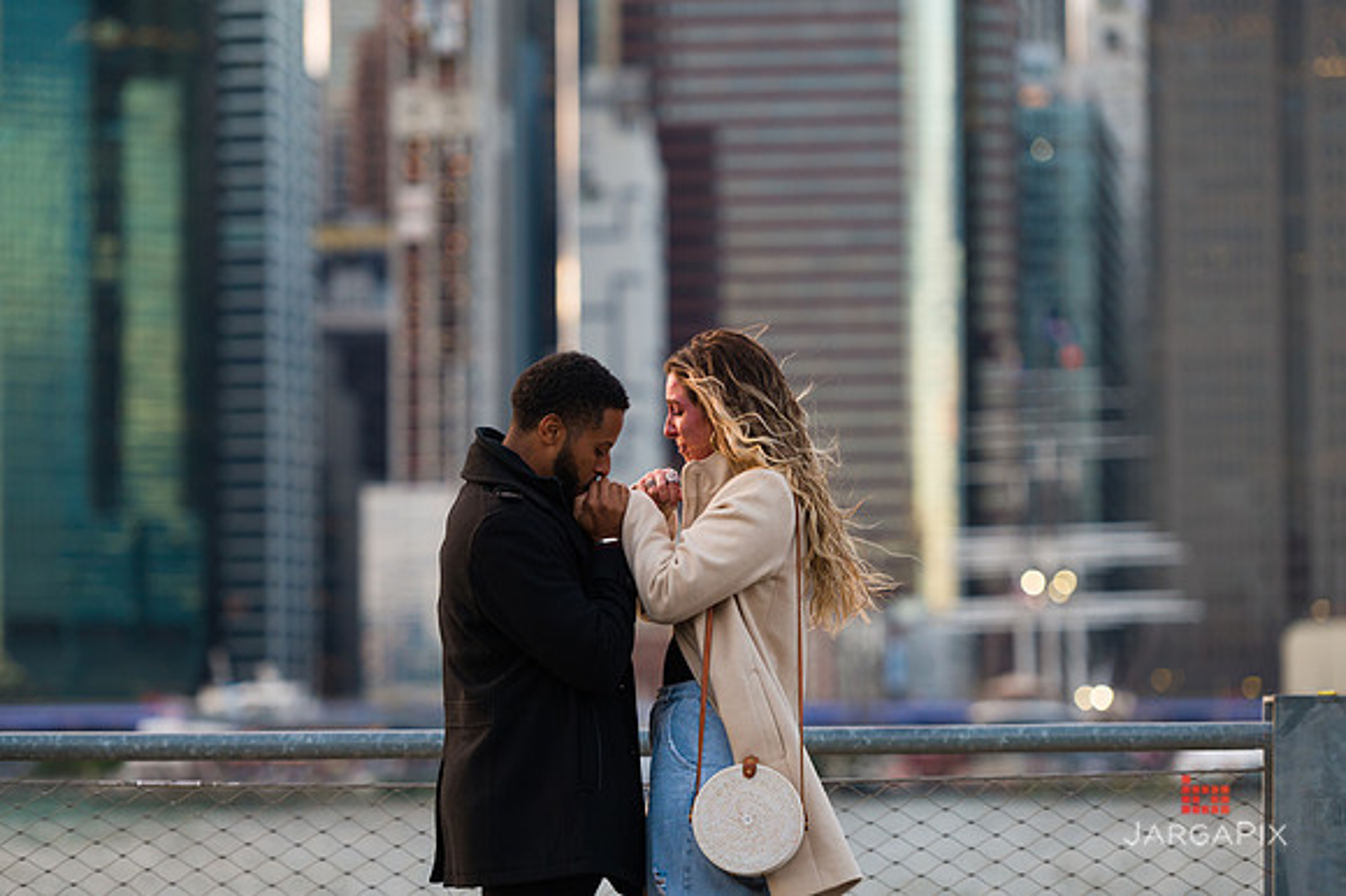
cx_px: 673
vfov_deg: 9.5
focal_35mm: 145
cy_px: 448
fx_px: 5418
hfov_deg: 14.2
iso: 200
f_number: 3.2
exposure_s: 1/320
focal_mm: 145
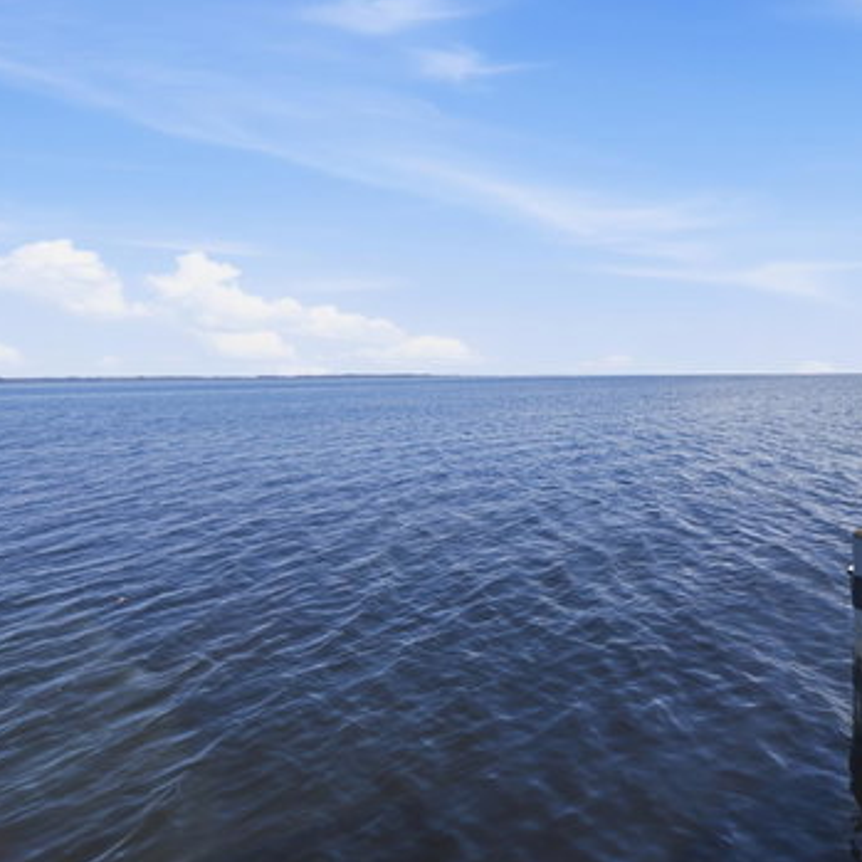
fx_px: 592
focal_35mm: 21
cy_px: 375
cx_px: 636
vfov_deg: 71.8
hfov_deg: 68.0
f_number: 8
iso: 250
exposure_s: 1/6400
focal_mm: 12
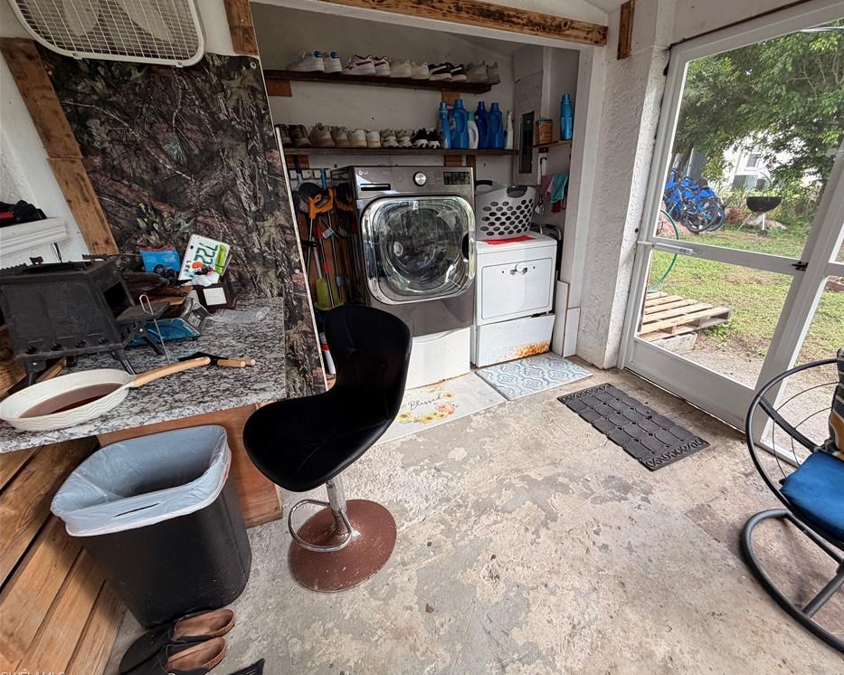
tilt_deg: -24.8
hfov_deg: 96.5
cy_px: 338
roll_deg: +1.6
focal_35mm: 15
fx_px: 375
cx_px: 462
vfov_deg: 84.0
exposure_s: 1/121
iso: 100
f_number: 2.2
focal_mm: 2.22
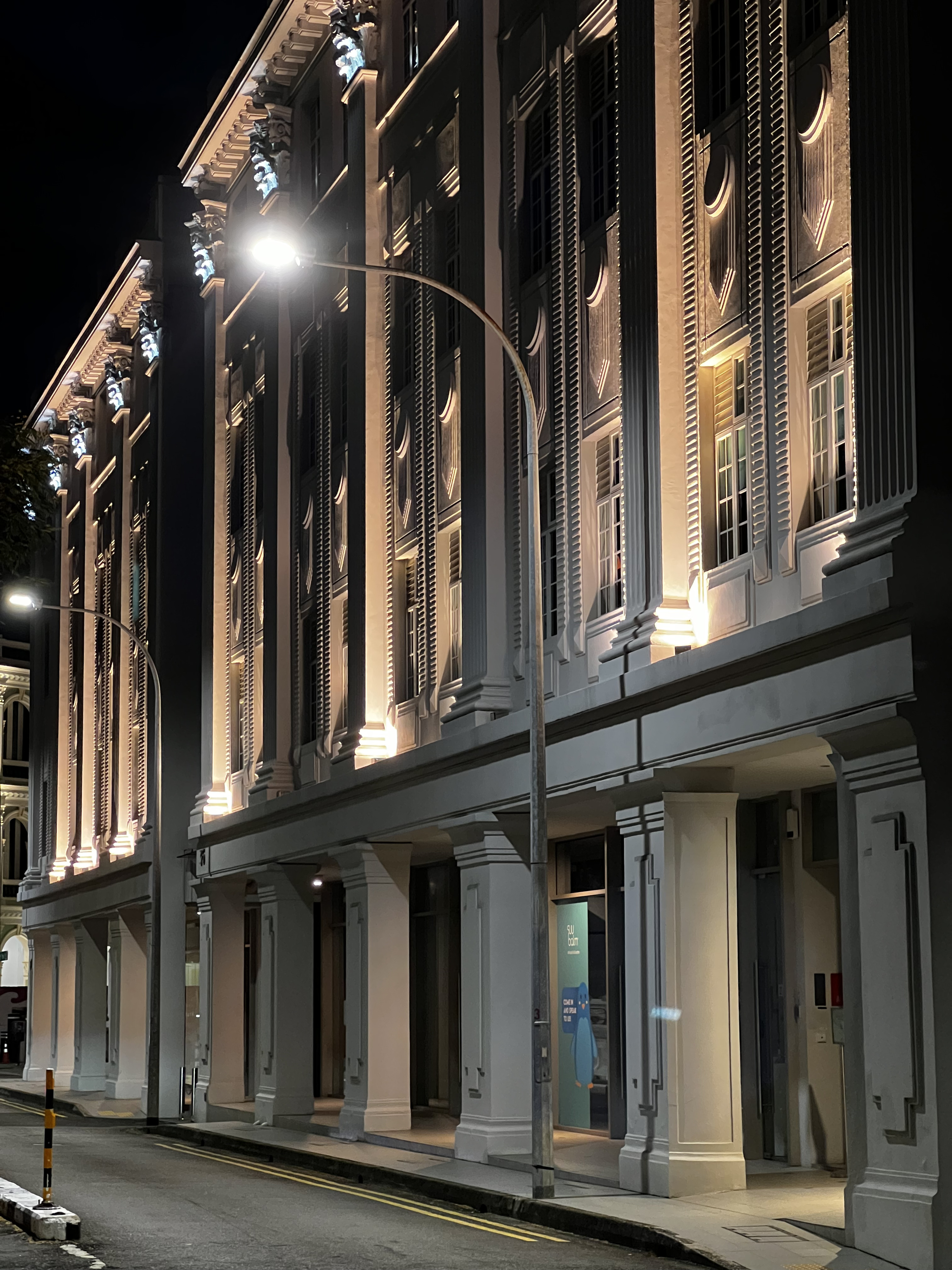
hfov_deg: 19.1
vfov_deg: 25.3
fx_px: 2824
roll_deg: +0.0
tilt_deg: +8.7
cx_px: 476
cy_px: 635
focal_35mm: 77
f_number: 2.8
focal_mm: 9
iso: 1000
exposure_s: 1/34
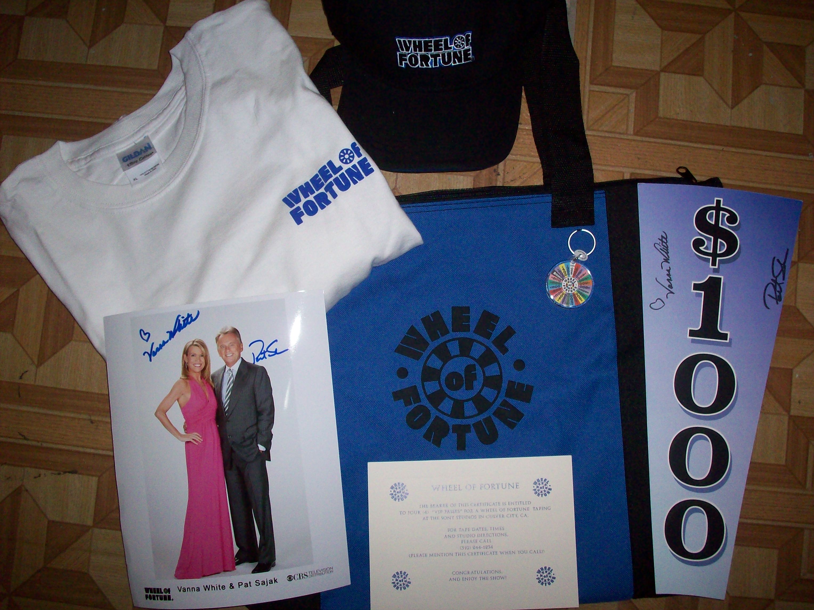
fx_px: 870
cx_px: 407
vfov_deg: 38.7
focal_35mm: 37
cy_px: 305
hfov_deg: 50.1
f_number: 2.8
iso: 200
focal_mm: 6.2
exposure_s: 1/64
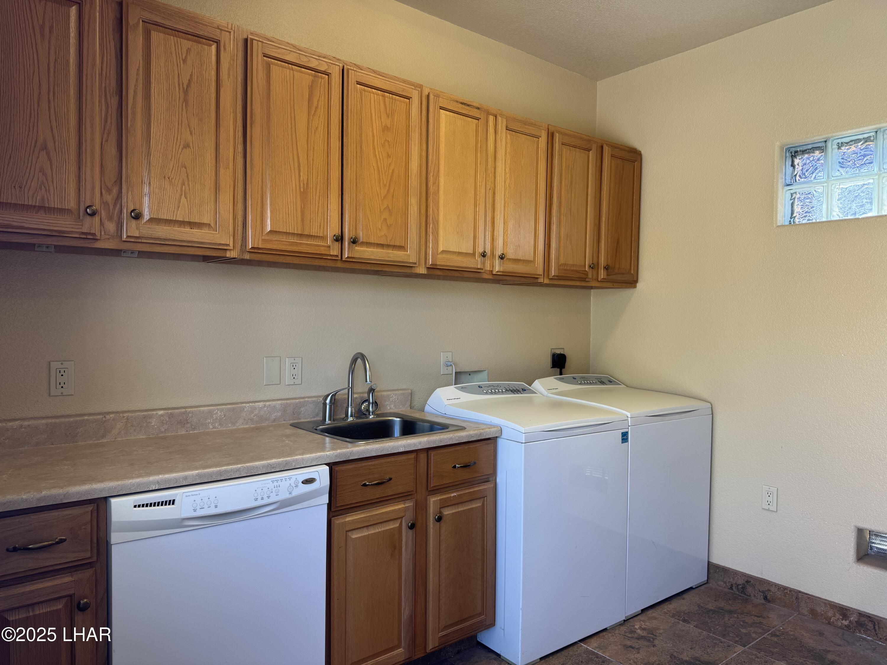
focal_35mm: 24
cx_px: 444
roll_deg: -0.9
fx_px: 615
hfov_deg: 71.6
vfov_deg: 56.8
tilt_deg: -1.4
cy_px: 332
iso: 64
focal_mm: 6.76
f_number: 1.78
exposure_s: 1/120
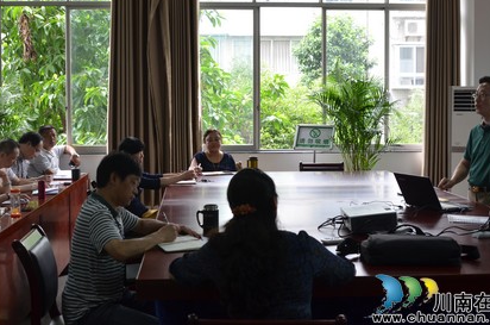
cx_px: 232
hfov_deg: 38.9
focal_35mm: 51
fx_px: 693
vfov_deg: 26.3
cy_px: 132
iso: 640
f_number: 4.8
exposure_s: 1/90
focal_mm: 28
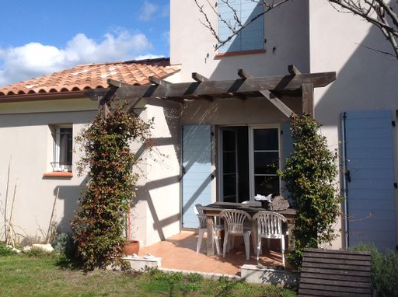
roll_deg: -0.2
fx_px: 471
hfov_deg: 45.8
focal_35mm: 41
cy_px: 125
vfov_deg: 35.0
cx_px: 205
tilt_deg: +3.1
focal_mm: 4.28
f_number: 2.4
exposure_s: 1/2160
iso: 50
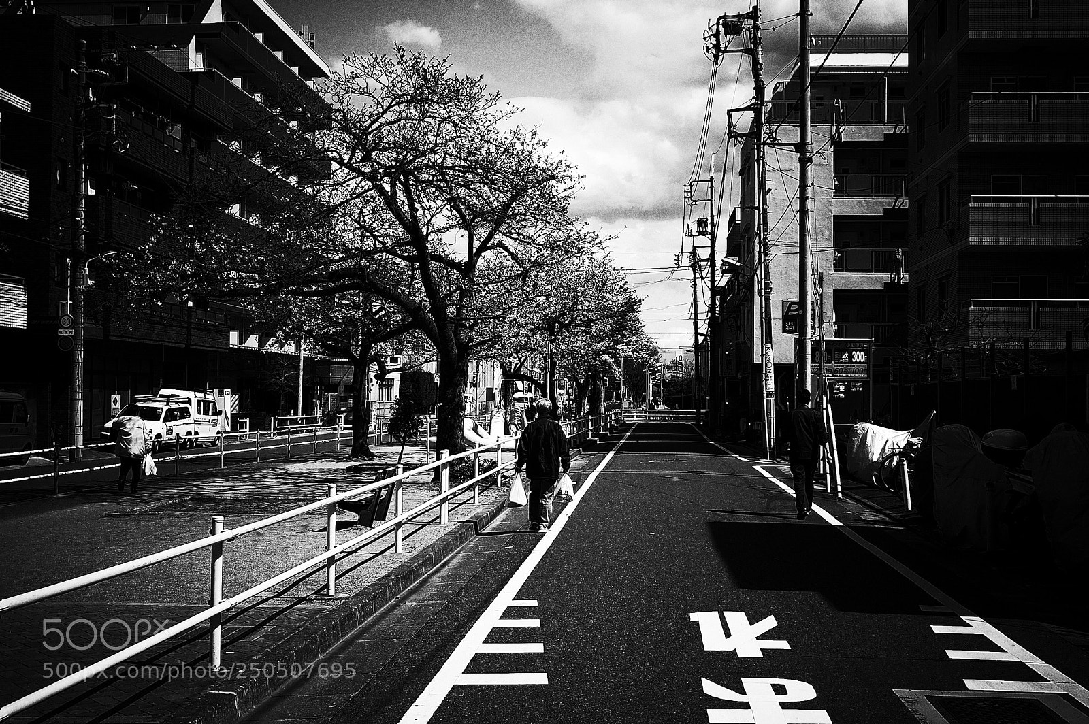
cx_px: 544
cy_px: 362
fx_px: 1421
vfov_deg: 28.6
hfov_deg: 41.9
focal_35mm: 47
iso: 100
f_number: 5.6
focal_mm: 18.3
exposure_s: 1/1000
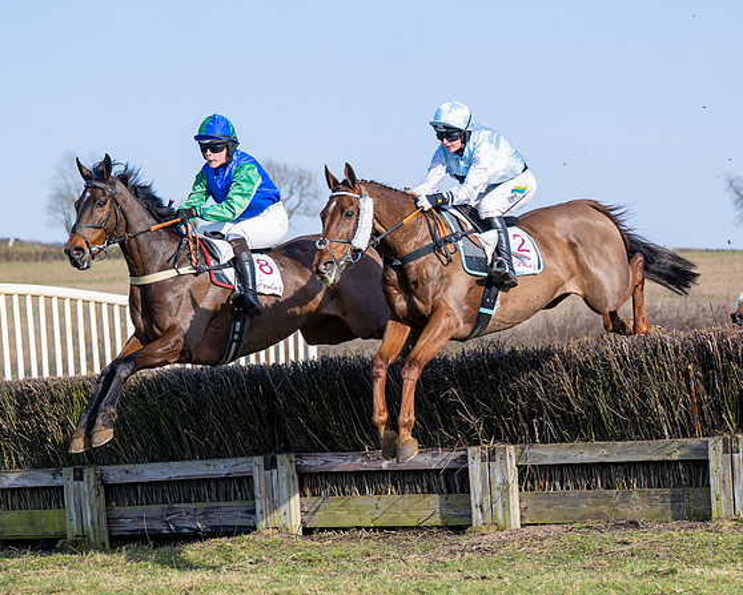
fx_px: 3014
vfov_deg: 11.3
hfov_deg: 14.0
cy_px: 351
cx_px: 419
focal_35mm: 137
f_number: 4
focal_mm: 92
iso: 160
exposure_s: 1/2000
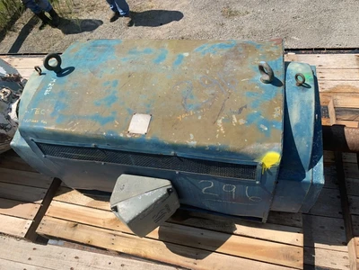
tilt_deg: -53.5
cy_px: 135
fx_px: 270
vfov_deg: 53.1
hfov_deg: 67.3
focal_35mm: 26
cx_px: 180
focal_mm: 4.25
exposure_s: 1/1992
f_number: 1.8
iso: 25
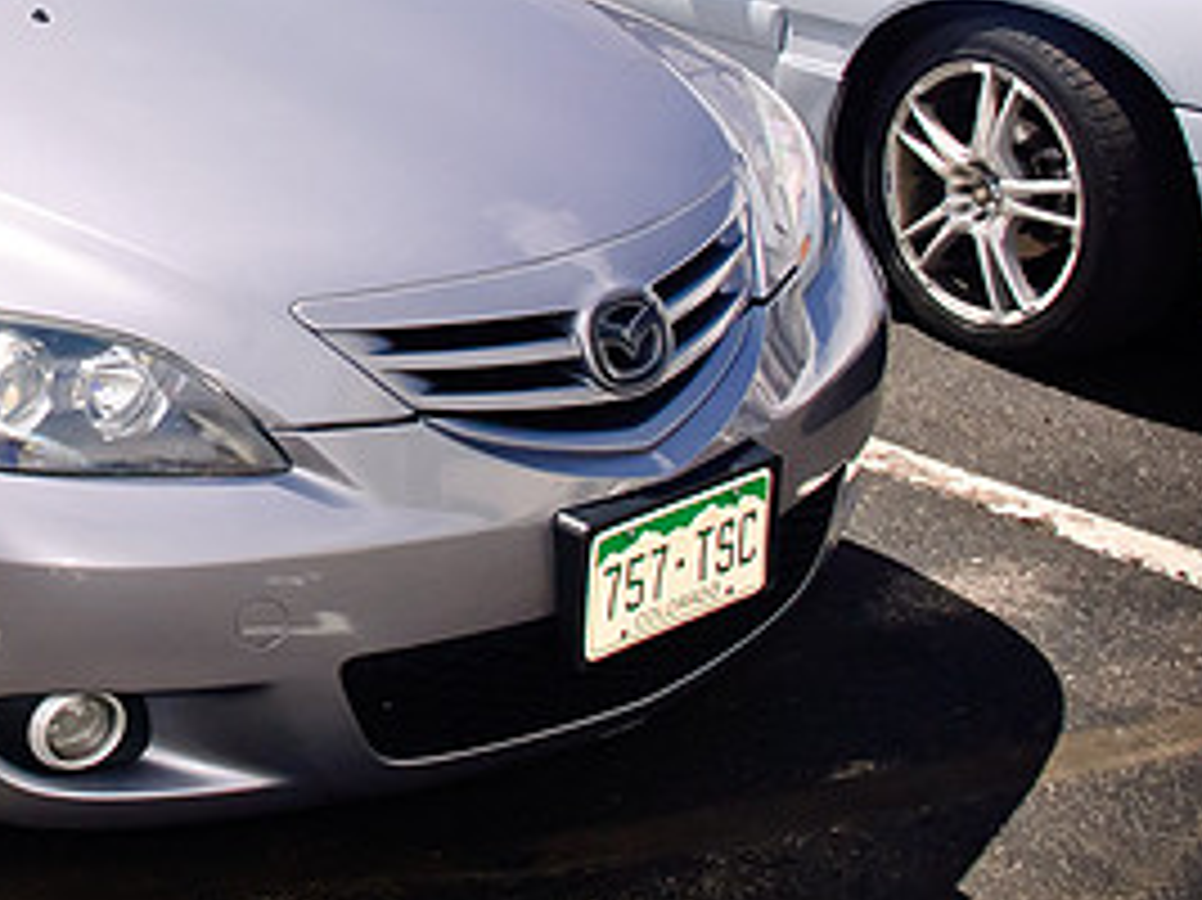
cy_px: 126
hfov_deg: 26.2
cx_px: -90
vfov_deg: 20.9
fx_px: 2395
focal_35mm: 69
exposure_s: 1/160
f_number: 6.3
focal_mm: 22
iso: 200
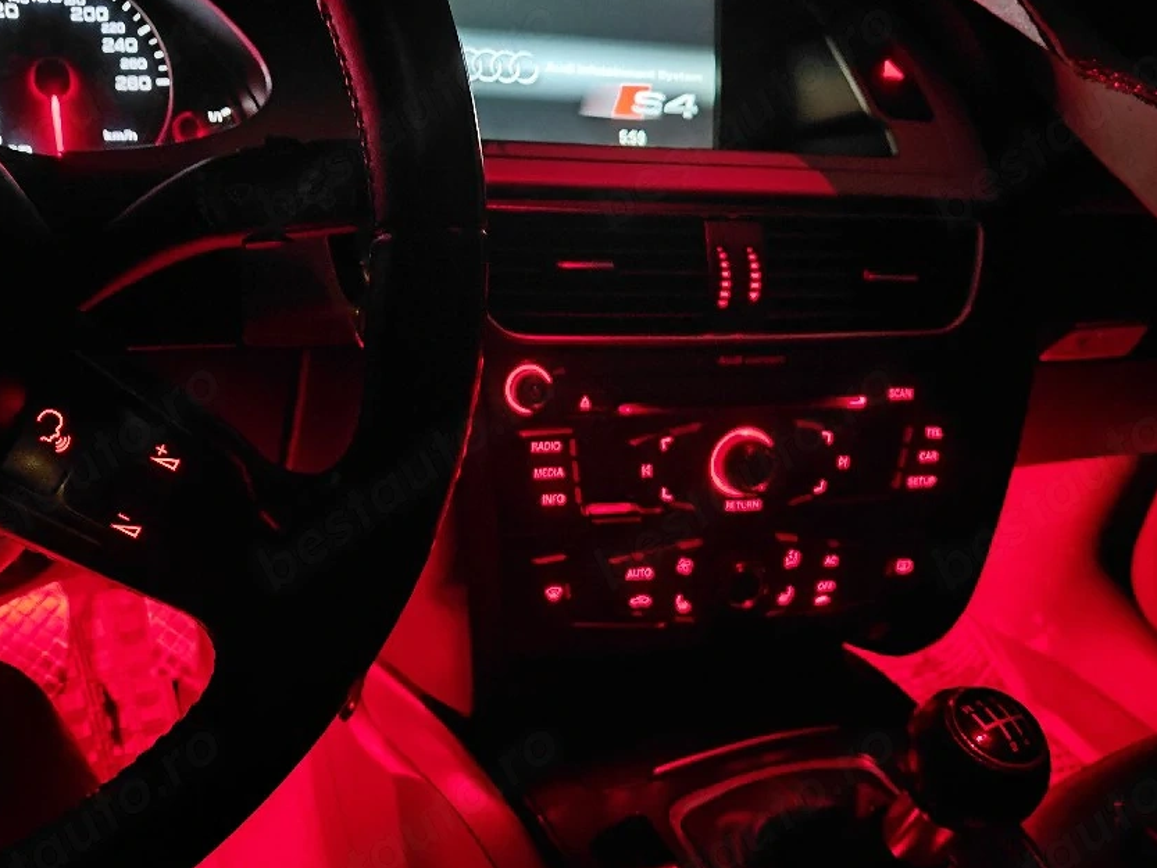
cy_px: 493
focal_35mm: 30
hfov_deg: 59.8
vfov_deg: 46.7
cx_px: 519
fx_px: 1003
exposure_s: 1/4
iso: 2000
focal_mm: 4.69
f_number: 1.8
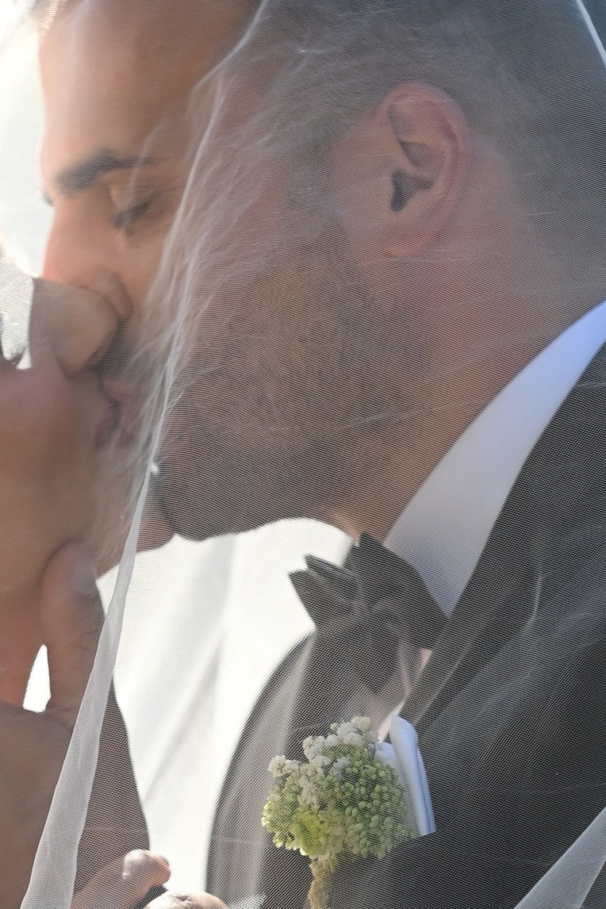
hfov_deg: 2.8
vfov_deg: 4.2
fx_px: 12271
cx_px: 199
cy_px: 811
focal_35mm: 486
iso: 400
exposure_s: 1/1000
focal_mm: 145
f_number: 2.8
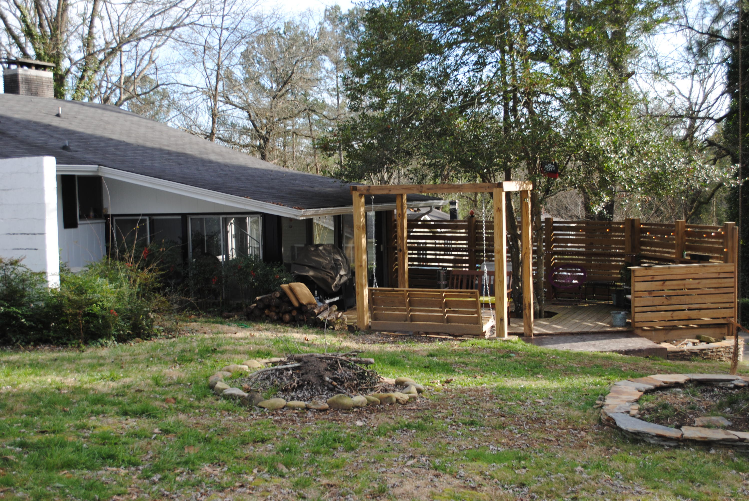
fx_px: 875
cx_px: 374
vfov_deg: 32.0
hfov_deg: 46.3
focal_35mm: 42
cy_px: 250
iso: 100
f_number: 5.6
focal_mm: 28
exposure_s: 1/125
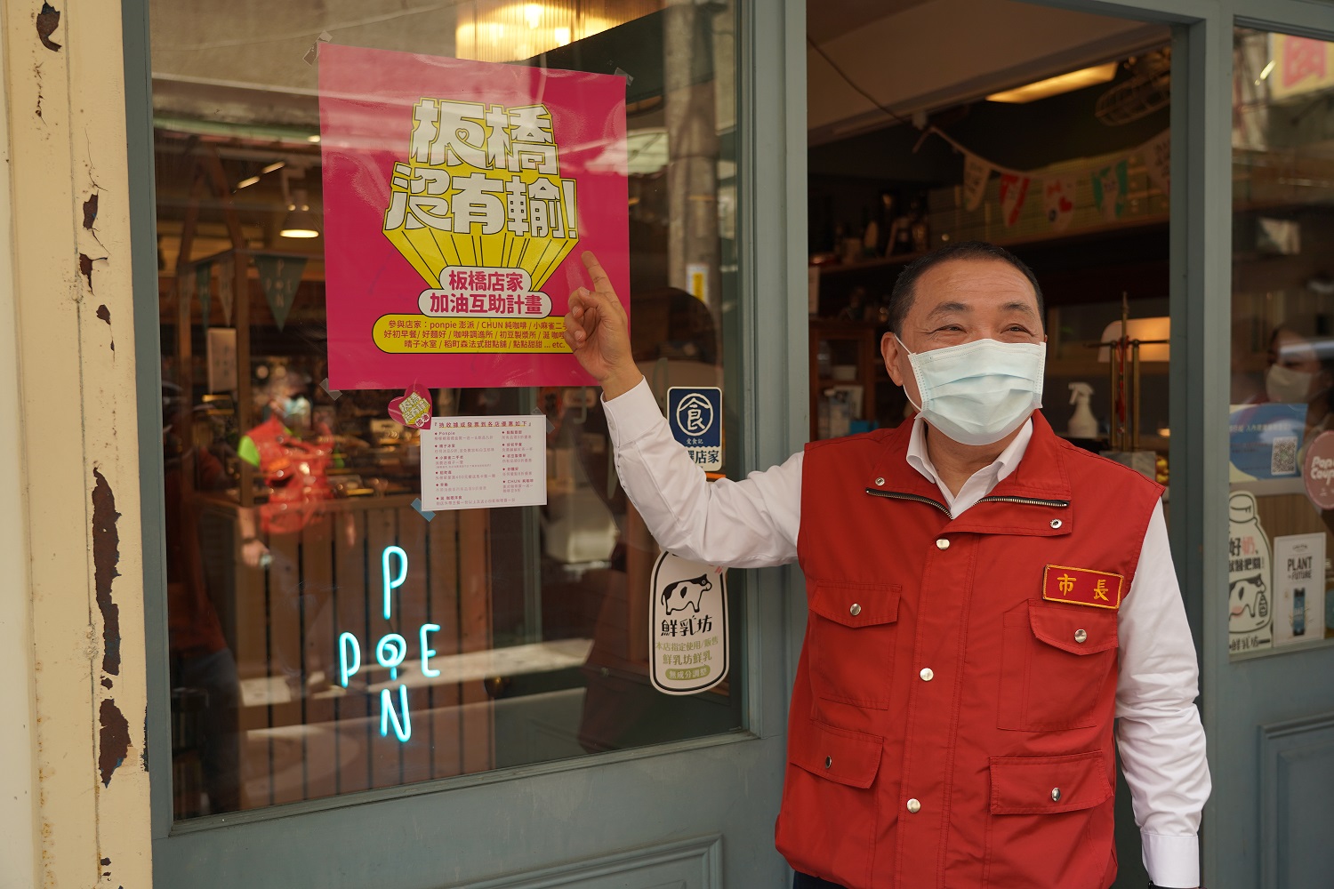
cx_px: 667
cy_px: 444
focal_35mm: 35
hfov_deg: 54.4
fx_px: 1297
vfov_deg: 37.9
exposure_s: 1/160
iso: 160
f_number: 4
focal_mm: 35
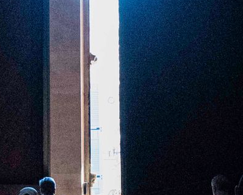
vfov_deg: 6.2
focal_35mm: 250
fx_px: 1798
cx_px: 148
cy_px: -12
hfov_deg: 7.7
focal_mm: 55
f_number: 5.6
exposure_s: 1/640
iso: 20000
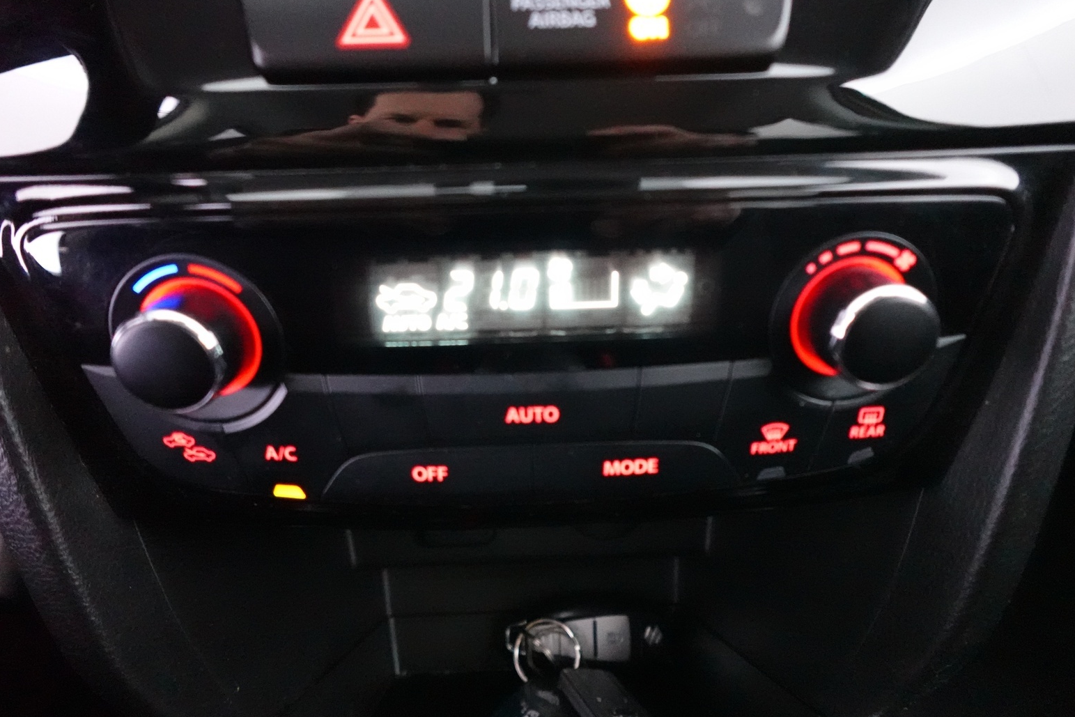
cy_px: 345
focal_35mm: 21
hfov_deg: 81.2
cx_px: 529
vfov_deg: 59.5
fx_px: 627
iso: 6400
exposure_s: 1/30
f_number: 2
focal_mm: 7.6
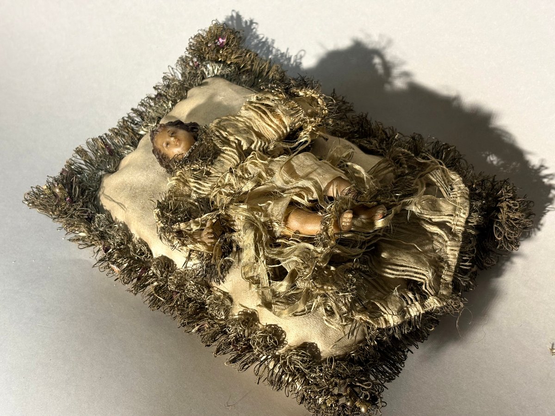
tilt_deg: -45.4
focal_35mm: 52
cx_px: 278
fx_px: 834
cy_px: 208
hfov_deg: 36.8
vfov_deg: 28.0
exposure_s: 1/50
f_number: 1.6
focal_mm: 5.96
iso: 125
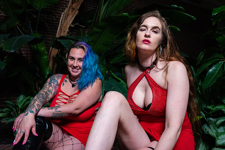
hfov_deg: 54.4
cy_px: 75
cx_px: 112
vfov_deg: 37.9
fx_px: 219
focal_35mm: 35
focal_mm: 35
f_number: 7.1
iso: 2000
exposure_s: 1/400
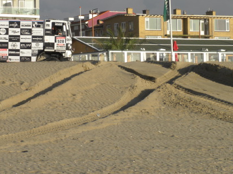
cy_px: 59
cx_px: 104
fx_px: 1090
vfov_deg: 9.2
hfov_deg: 12.2
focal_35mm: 162
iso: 64
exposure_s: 1/256
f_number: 6.3
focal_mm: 18.8
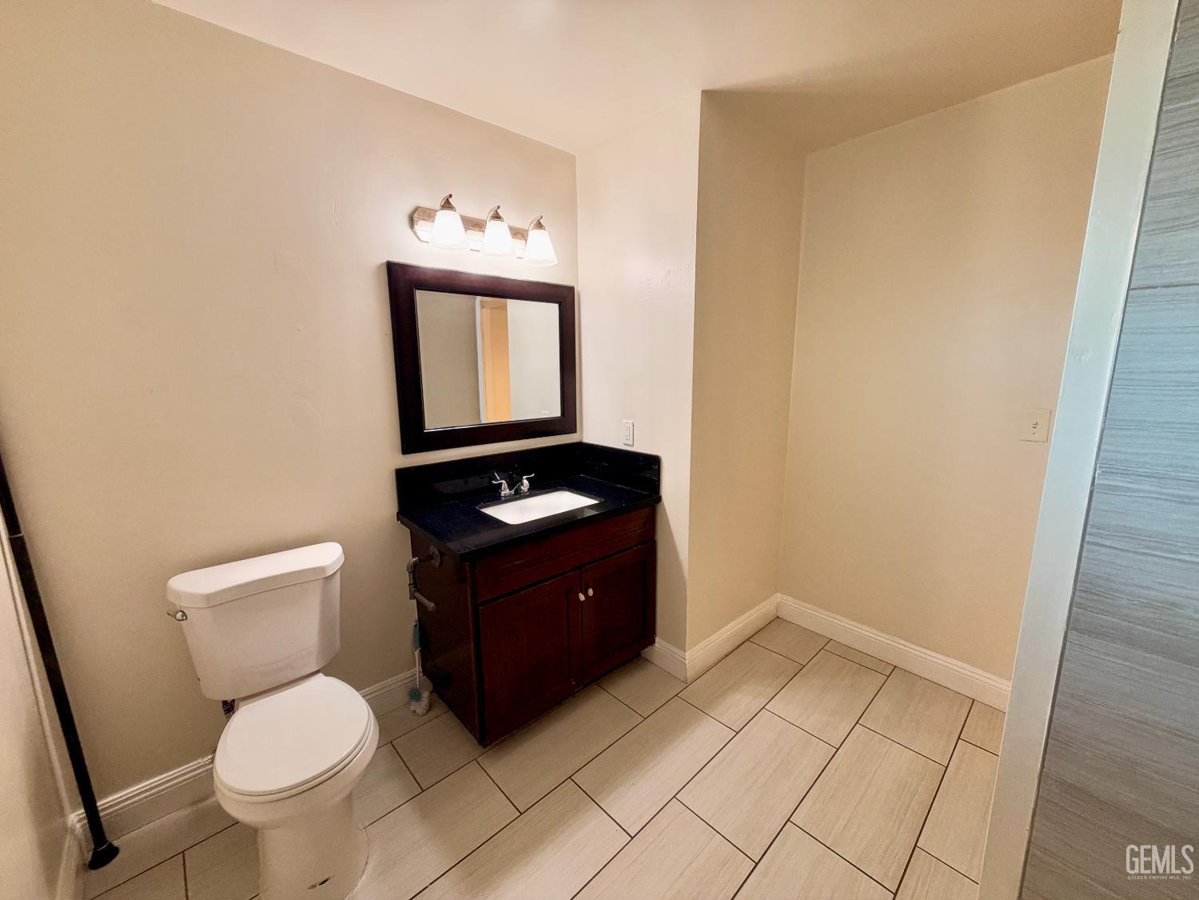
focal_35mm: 14
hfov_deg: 102.1
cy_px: 450
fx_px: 485
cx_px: 600
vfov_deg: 85.7
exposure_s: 1/60
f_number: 2.2
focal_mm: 2.22
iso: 250
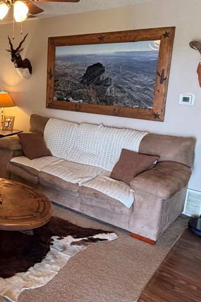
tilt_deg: -12.7
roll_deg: +0.4
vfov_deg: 54.3
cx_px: -2
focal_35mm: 35
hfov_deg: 34.3
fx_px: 293
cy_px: 134
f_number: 2.2
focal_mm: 2.22
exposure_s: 1/60
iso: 250
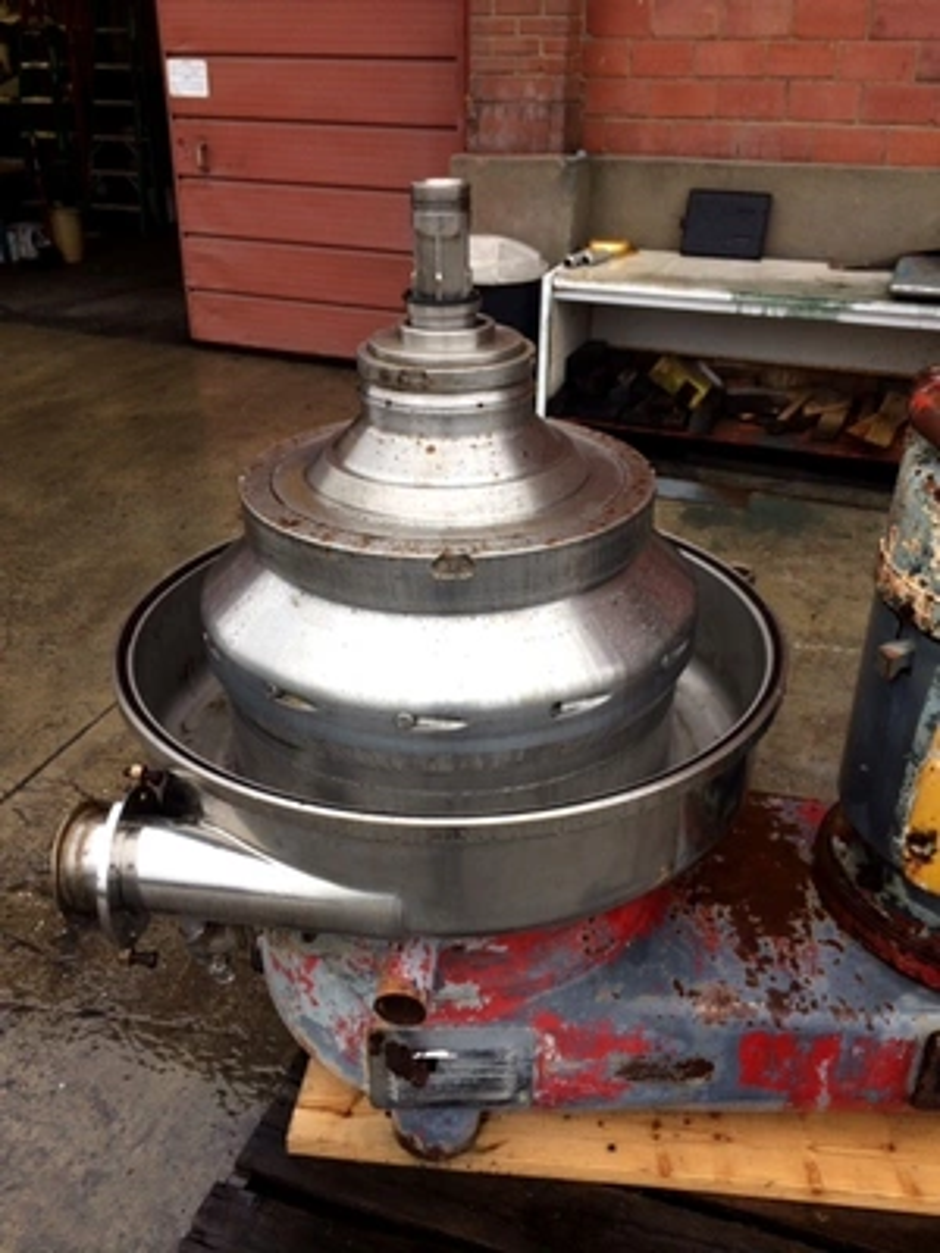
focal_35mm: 30
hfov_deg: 46.8
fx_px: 1086
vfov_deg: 60.0
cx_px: 470
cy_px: 626
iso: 40
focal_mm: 4.12
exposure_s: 1/120
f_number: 2.2
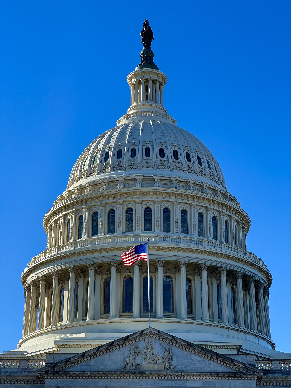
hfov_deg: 19.1
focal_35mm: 77
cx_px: 146
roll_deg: -0.7
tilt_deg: +23.5
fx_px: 863
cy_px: 194
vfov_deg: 25.3
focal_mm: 9
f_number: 2.8
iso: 25
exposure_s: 1/649
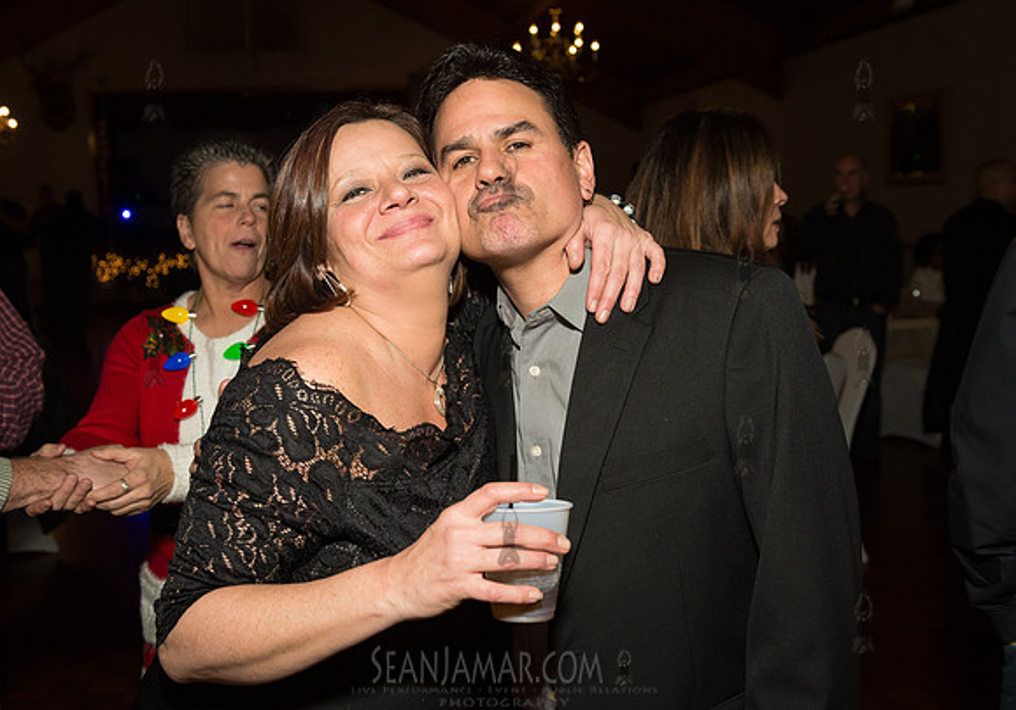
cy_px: 339
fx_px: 1173
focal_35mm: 41
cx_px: 460
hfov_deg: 46.8
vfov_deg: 33.6
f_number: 5.6
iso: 1600
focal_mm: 38
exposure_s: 1/320
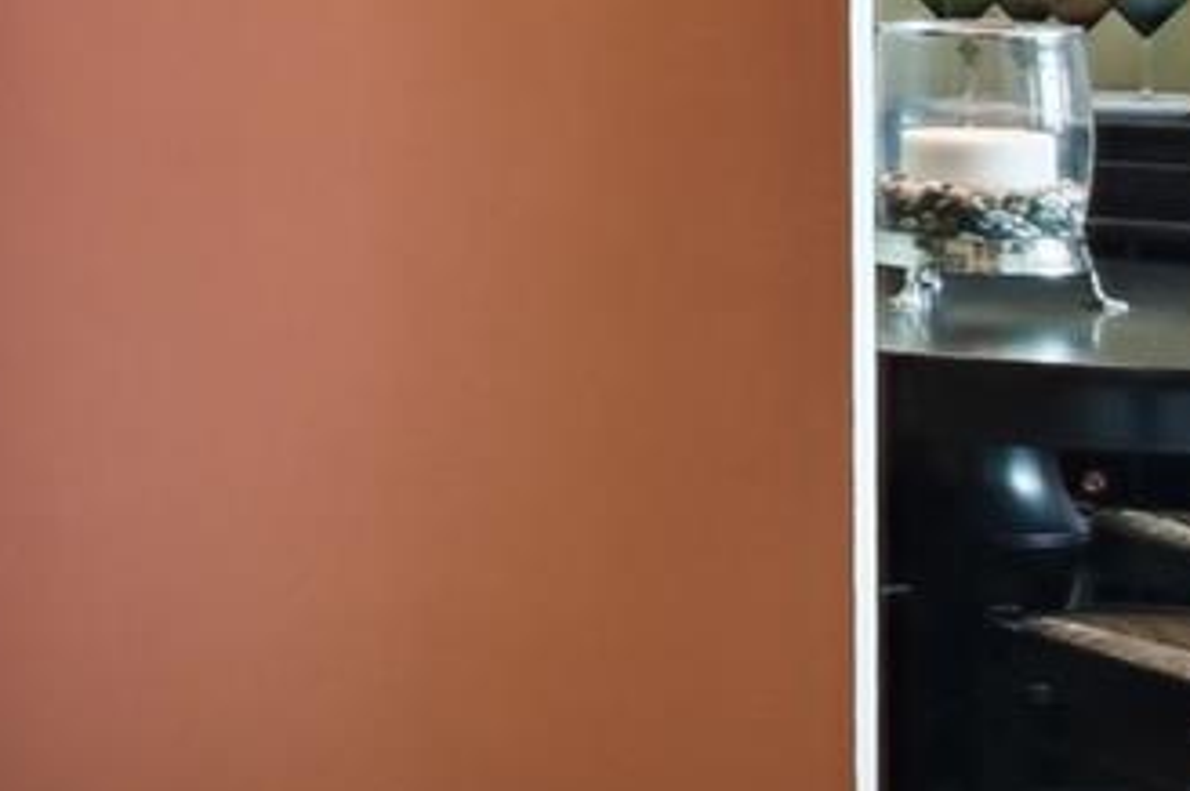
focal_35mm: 83
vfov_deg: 16.1
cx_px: -1078
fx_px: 2741
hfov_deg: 18.1
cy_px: -18
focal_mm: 11.5
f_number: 7.1
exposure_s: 1/6
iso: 100
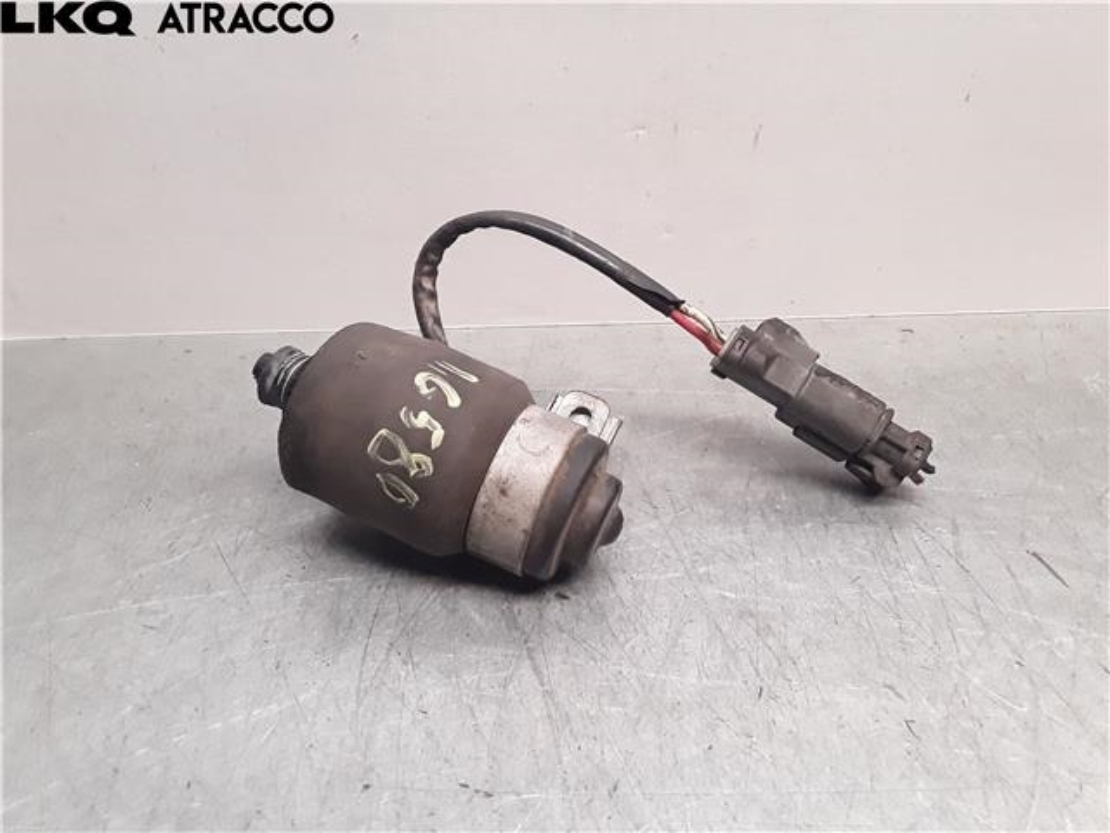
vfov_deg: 49.7
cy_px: 416
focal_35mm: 28
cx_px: 555
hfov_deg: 63.4
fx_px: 898
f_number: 1.9
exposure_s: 1/100
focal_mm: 2.91
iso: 100
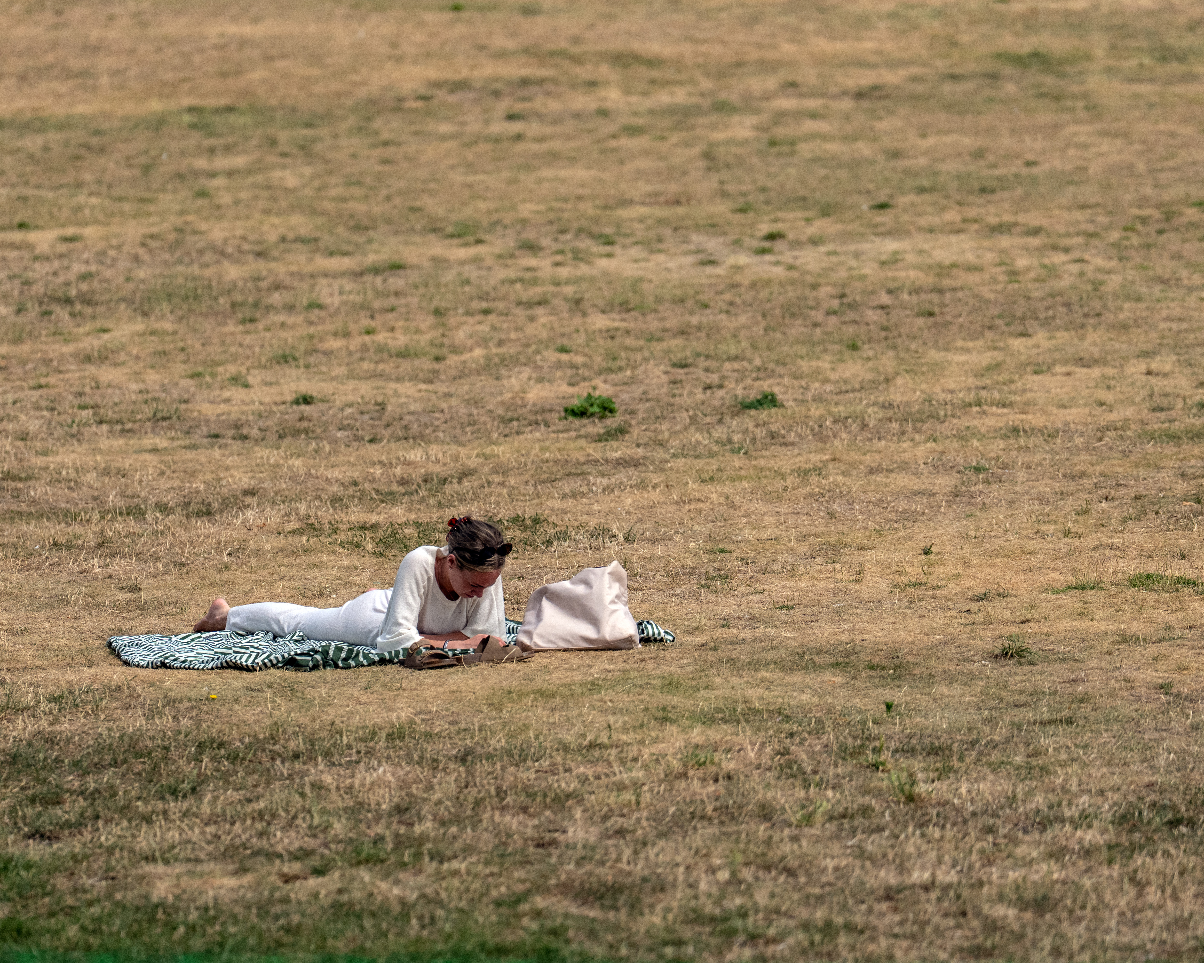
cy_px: 482
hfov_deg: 5.7
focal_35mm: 339
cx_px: 537
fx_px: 12080
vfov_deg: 4.6
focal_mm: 200
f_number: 2.8
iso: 400
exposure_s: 1/10000
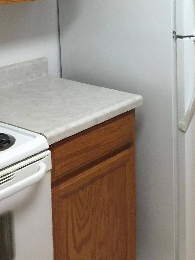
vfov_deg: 29.5
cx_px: 171
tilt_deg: -8.0
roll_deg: -0.8
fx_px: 473
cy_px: 26
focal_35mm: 63
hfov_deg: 22.8
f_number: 2.2
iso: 40
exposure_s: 1/15
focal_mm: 4.15
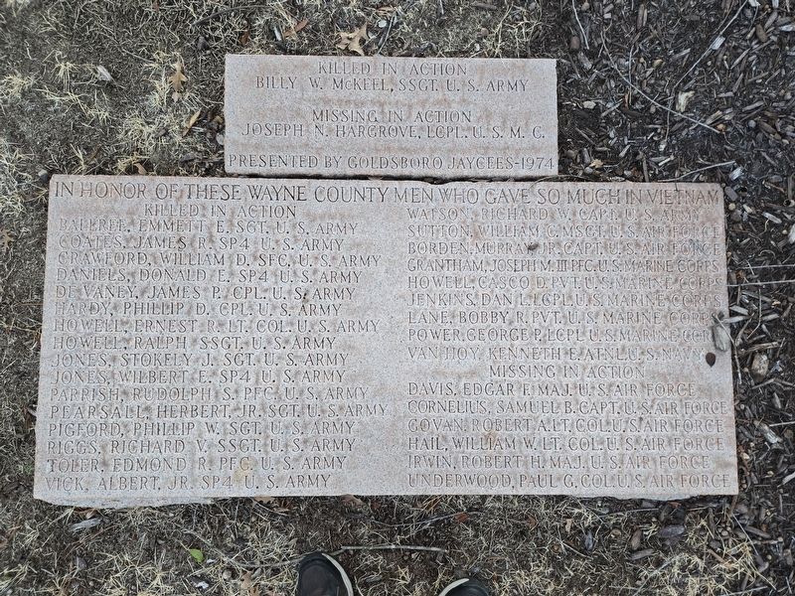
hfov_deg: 73.9
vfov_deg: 58.9
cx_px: 398
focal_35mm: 23
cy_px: 298
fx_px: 528
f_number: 1.8
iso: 100
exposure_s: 1/182
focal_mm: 5.4
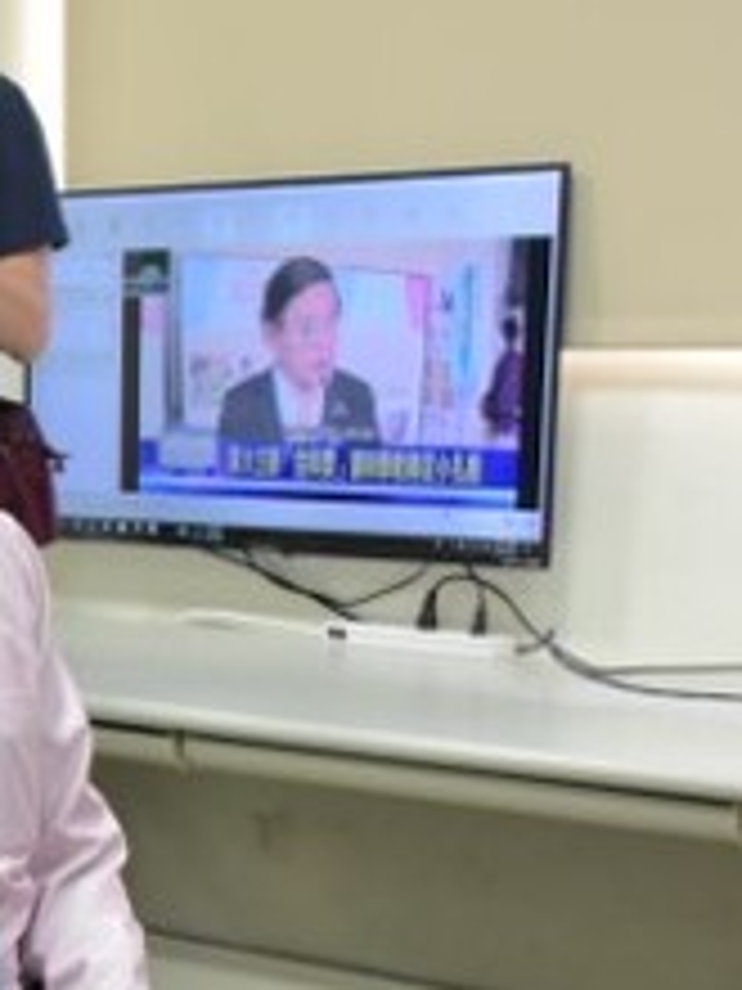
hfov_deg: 11.8
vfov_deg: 17.7
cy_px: 826
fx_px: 3144
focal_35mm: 110
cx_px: -805
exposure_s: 1/20
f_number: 6.3
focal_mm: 24
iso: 800
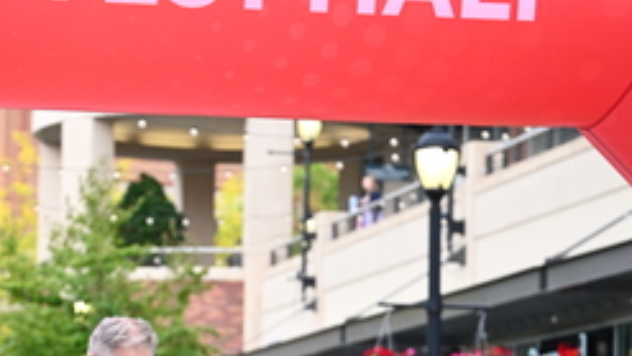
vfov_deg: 7.0
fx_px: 2899
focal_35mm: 173
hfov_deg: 12.4
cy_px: 451
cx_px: 219
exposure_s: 1/1600
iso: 1000
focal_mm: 74
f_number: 2.8
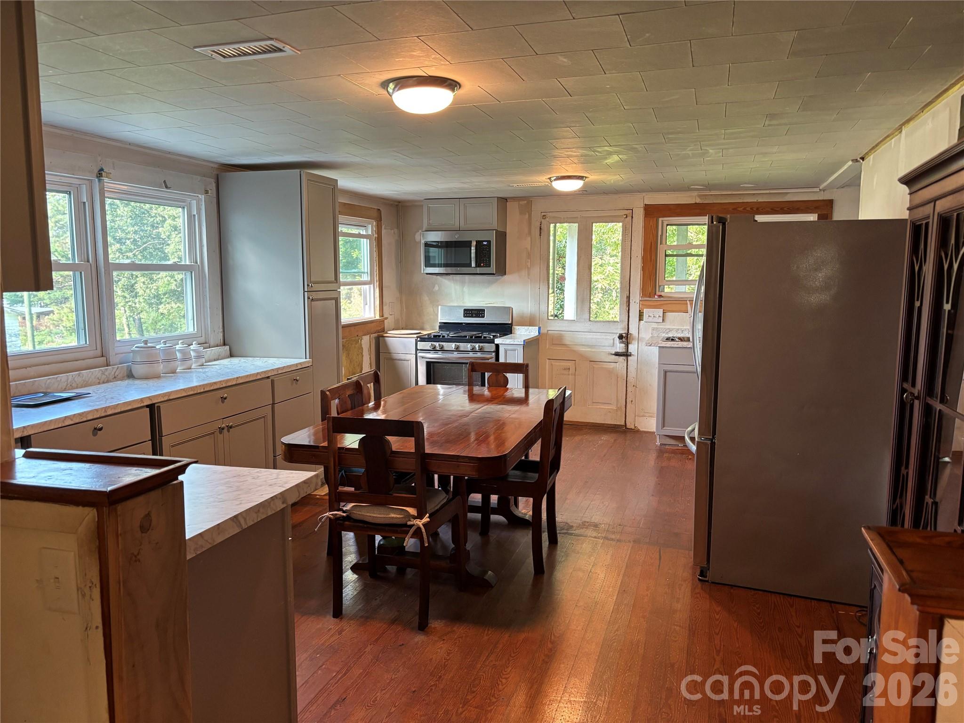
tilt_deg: -9.0
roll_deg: -0.8
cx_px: 482
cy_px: 362
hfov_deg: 67.3
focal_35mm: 26
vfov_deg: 53.1
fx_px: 724
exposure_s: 1/60
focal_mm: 5.96
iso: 200
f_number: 1.6
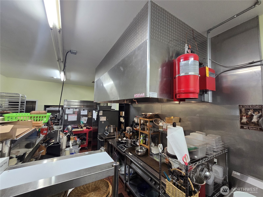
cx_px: 132
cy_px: 98
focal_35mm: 13
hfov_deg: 106.2
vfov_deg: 89.9
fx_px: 99
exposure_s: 1/60
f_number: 2.2
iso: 320
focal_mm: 2.2
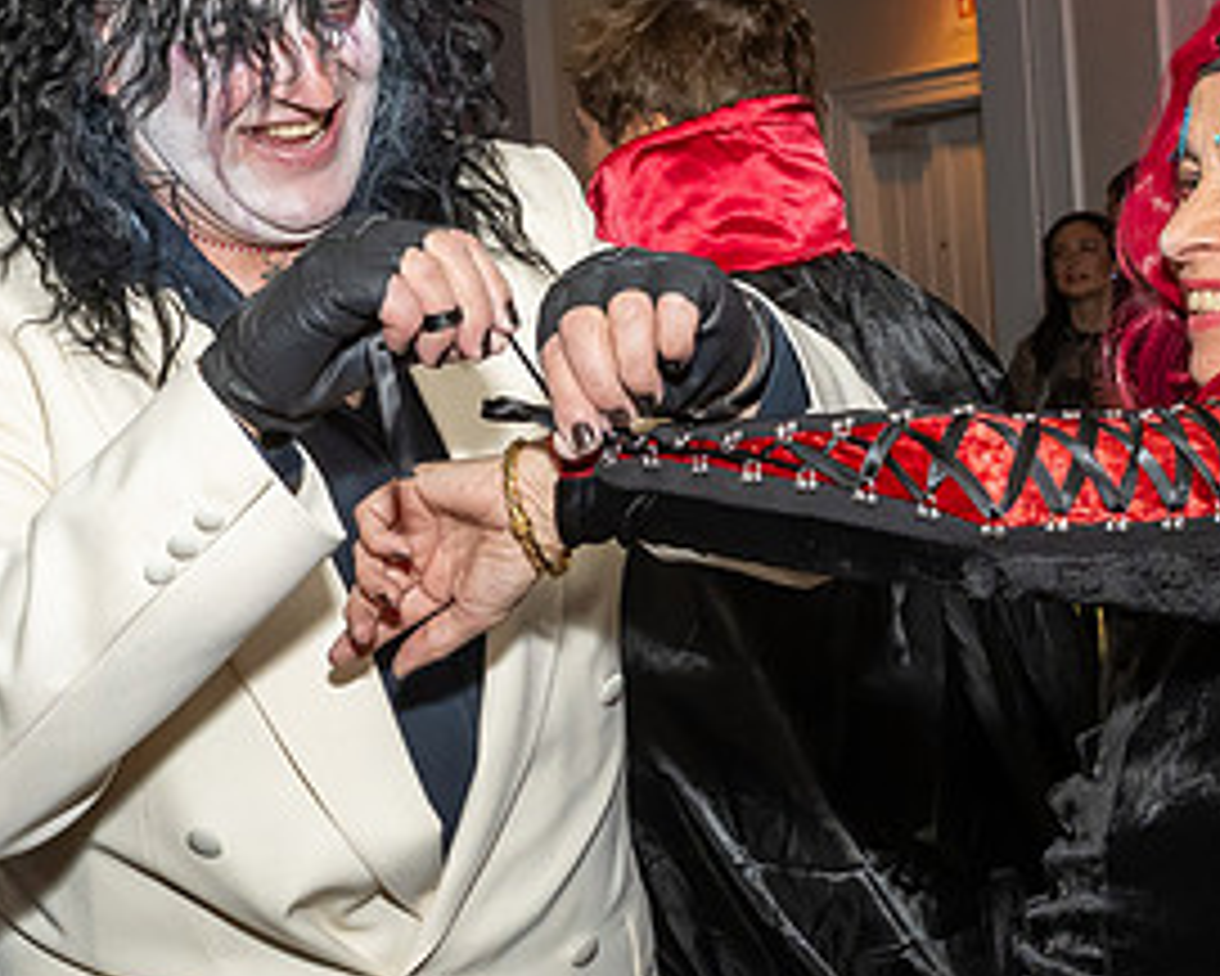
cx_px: 322
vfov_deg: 22.8
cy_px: 387
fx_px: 2420
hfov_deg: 27.9
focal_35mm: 67
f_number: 7.1
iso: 640
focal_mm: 17
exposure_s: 1/250
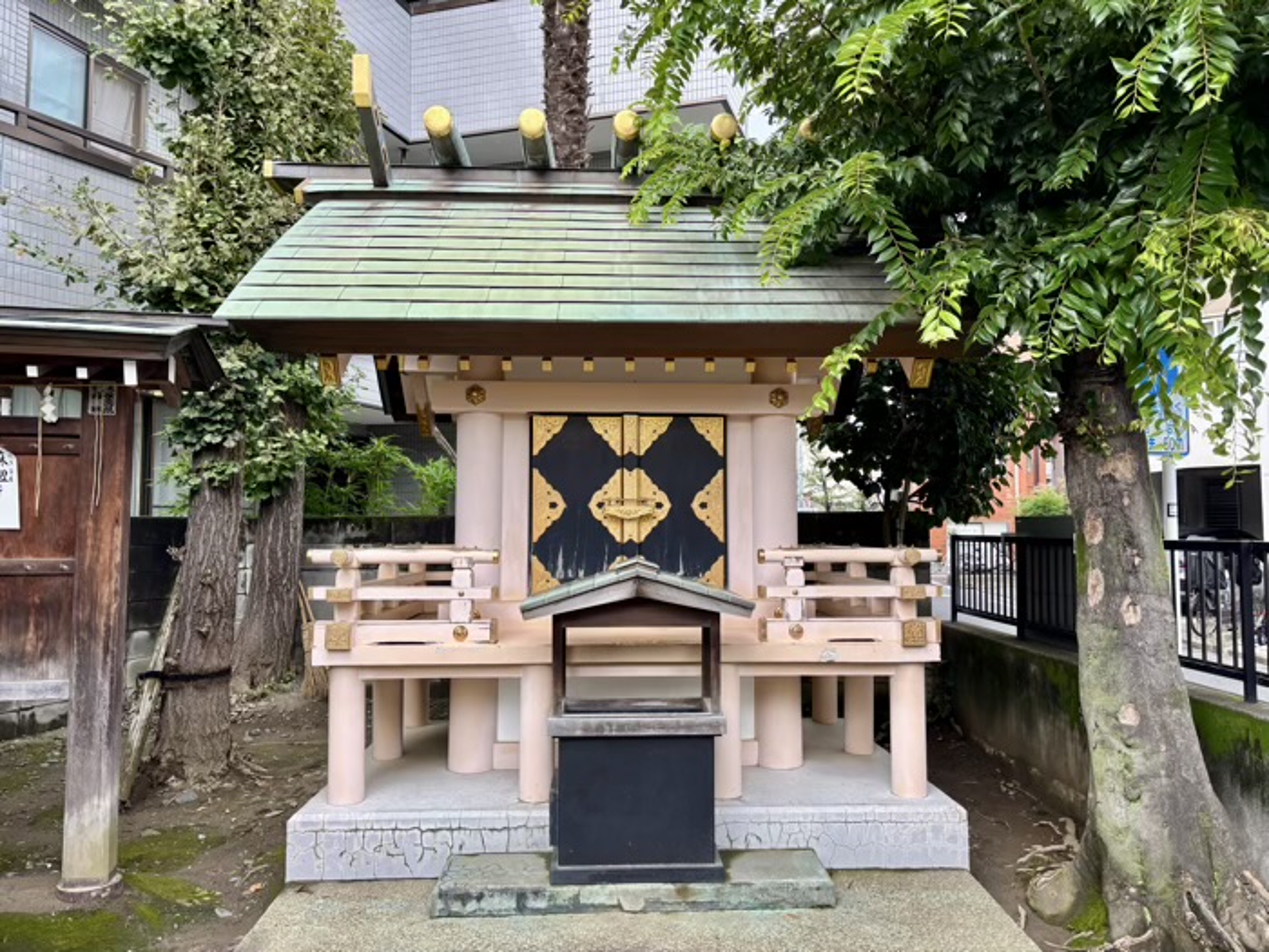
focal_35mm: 26
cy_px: 476
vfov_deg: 53.1
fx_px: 953
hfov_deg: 67.3
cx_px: 634
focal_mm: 5.96
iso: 50
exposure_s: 1/439
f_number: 1.6
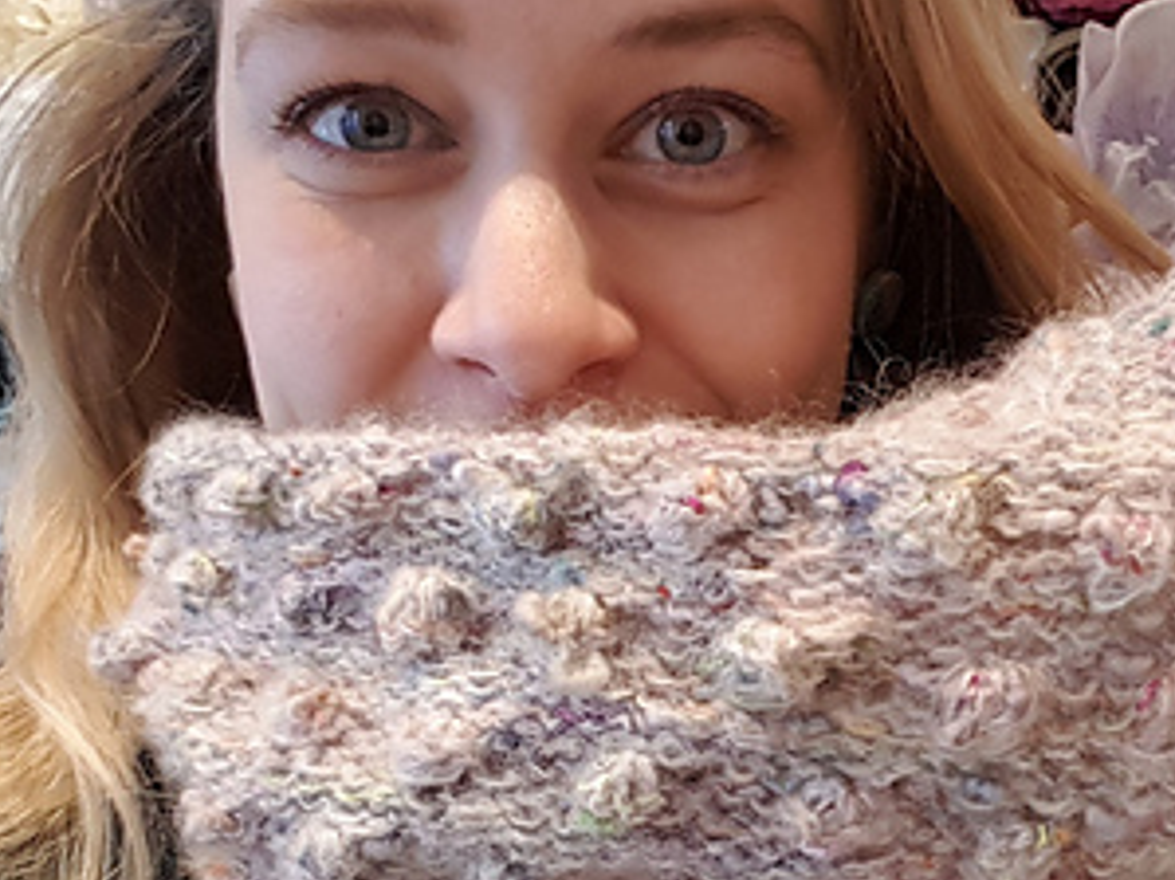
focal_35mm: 45
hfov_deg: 41.7
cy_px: 707
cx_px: 743
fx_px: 1527
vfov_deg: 31.3
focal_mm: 2.1
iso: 160
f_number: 1.7
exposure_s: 1/25
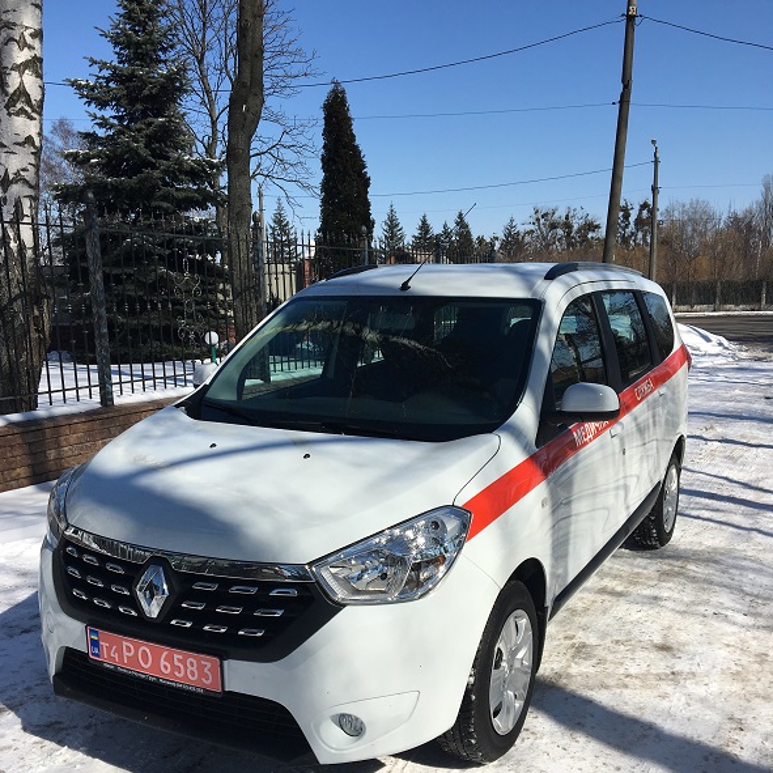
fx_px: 884
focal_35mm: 35
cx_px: 379
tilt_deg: -10.2
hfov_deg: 47.2
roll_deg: +2.1
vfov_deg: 47.0
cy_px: 461
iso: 25
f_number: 2.2
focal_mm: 4.15
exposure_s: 1/3497
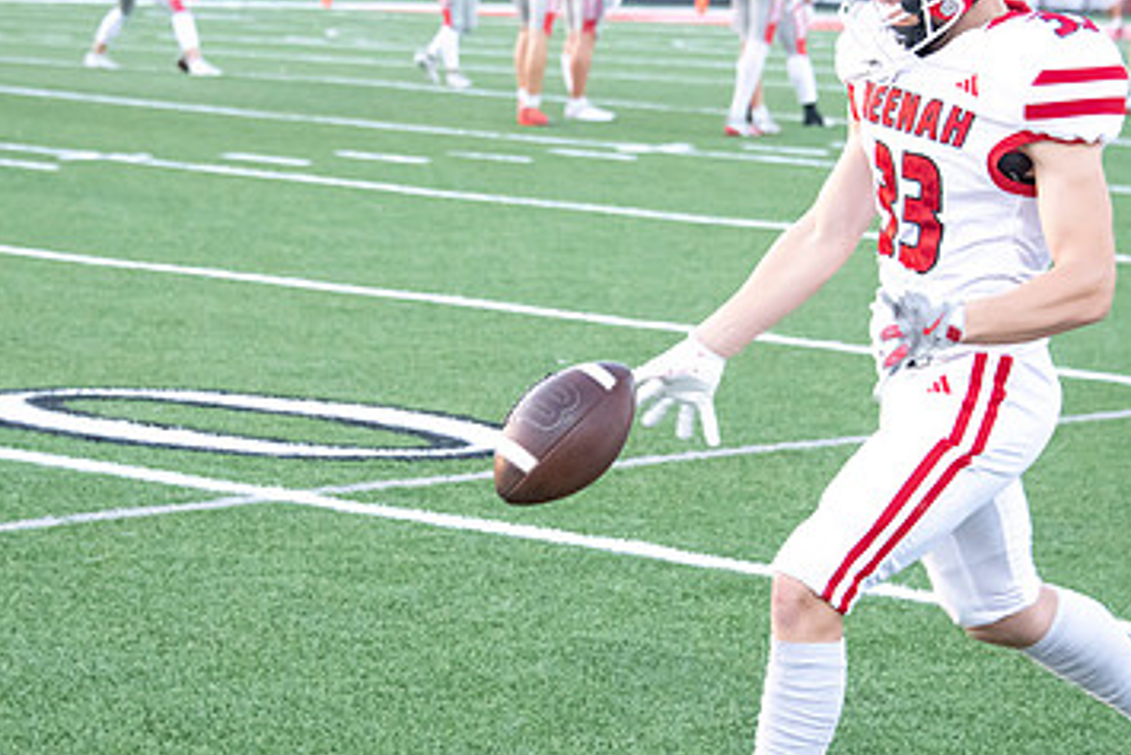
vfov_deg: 8.6
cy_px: 288
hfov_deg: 12.8
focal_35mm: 160
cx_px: 593
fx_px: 5028
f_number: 5.6
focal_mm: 98
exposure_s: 1/500
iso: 4000
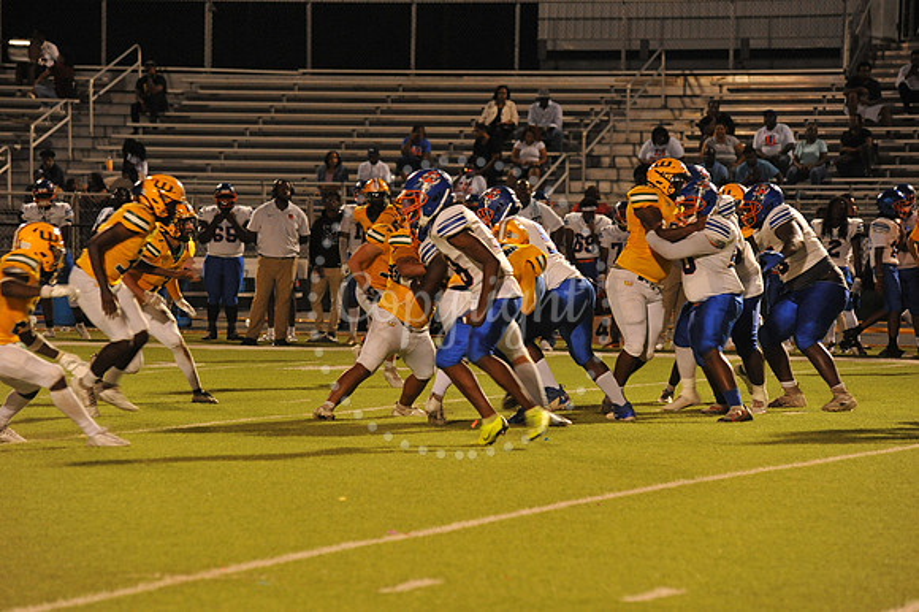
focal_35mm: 200
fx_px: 5102
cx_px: 460
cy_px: 306
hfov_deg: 10.3
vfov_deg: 6.9
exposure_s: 1/160
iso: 3200
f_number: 5.6
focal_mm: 200
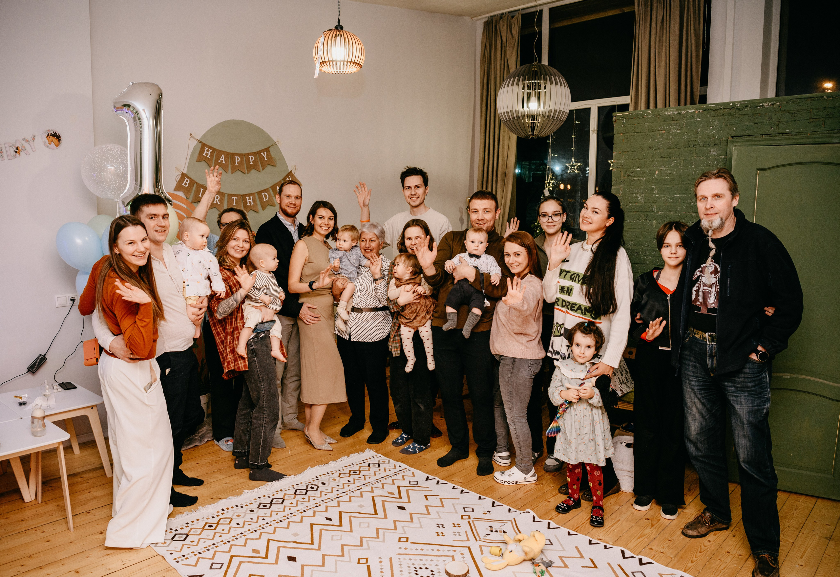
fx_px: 598
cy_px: 299
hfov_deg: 70.1
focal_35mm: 25
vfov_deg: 51.5
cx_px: 391
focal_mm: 24
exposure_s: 1/160
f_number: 3.5
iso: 160
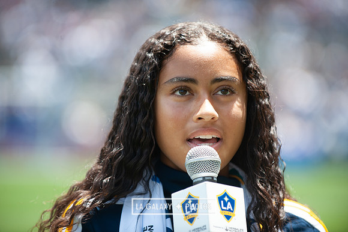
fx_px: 1932
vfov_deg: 6.9
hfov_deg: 10.3
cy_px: 116
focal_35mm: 200
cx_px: 174
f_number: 3.5
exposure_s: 1/640
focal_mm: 200
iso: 200
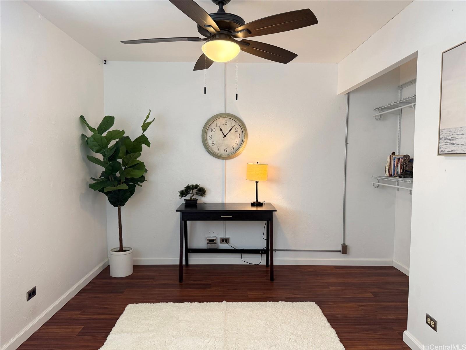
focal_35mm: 24
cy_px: 175
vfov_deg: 56.8
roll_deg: -0.7
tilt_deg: -3.5
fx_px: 323
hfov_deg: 71.6
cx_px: 233
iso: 250
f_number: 1.78
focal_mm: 6.76
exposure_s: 1/120
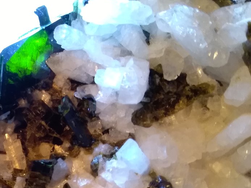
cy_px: 140
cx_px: 6
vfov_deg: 24.2
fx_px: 435
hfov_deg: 30.2
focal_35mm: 60
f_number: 2
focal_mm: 3.54
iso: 583
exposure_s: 1/33.3
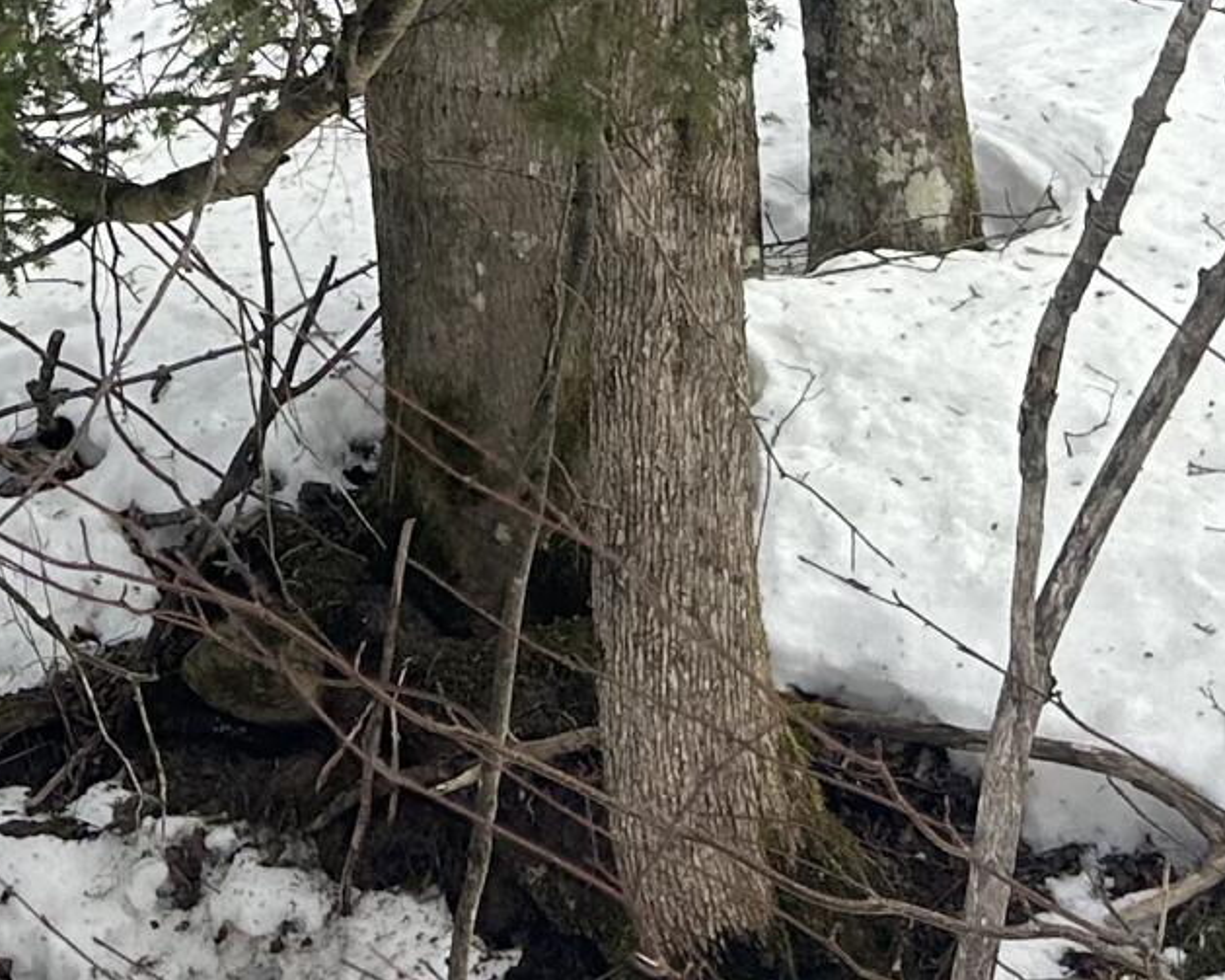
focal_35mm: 121
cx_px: 55
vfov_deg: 11.8
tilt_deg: +13.4
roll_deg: -3.5
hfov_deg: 15.7
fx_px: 4386
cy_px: -785
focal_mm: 5.7
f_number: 1.5
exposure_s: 1/859
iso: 50
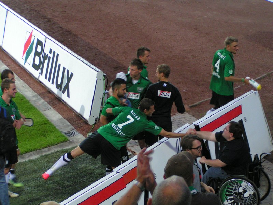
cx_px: 136
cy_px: 102
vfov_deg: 13.7
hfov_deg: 18.2
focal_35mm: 108
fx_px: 852
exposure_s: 1/50
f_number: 3.5
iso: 200
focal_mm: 16.6
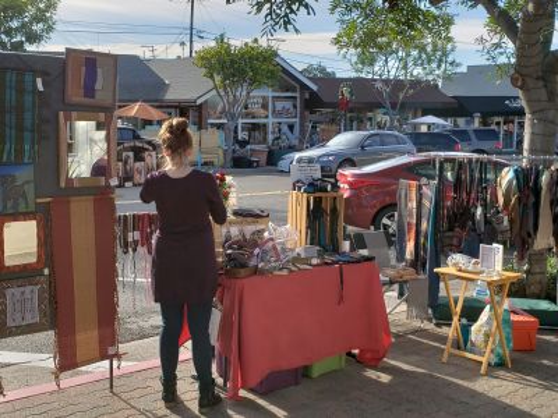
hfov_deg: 67.3
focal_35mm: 26
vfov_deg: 53.1
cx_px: 279
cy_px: 209
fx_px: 419
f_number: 2.4
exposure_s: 1/291
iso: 50
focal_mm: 4.3
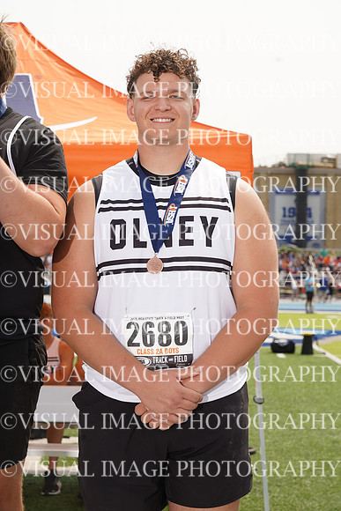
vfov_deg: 27.7
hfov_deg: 18.7
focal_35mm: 73
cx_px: 170
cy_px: 256
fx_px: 1037
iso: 100
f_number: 8
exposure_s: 1/200
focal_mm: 73
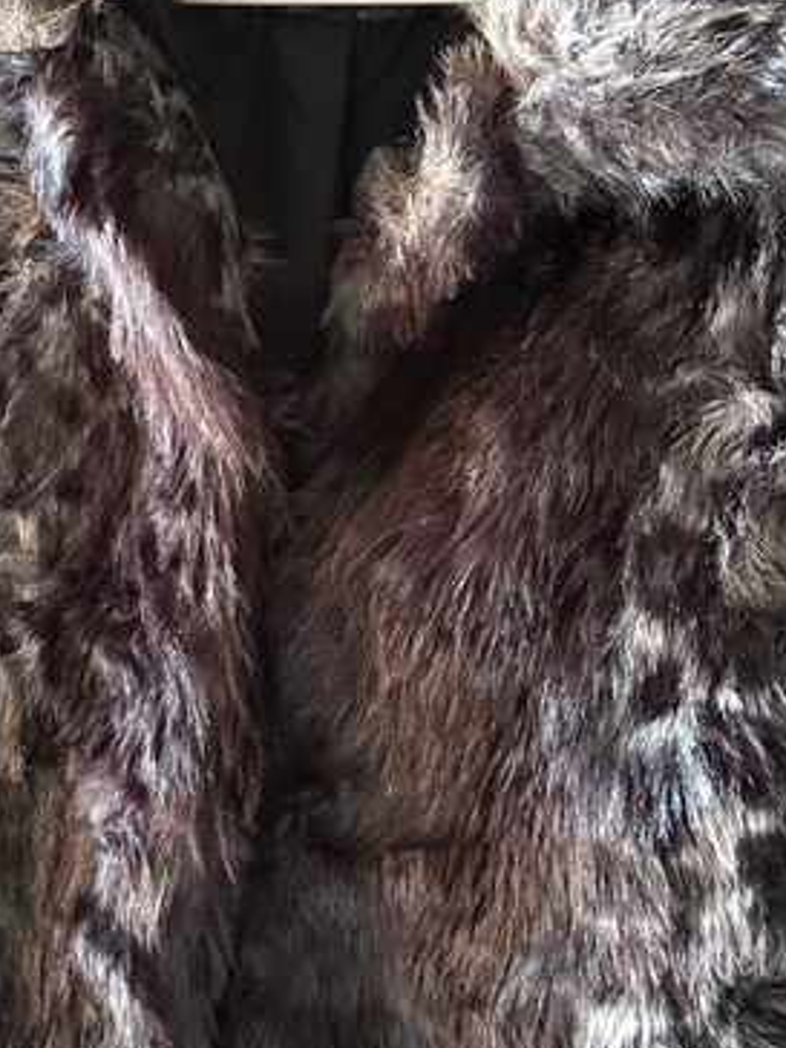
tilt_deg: -5.2
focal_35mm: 66
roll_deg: -1.2
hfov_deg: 22.2
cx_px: 331
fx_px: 1998
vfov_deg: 29.3
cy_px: 435
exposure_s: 1/60
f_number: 1.78
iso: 1000
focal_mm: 6.86
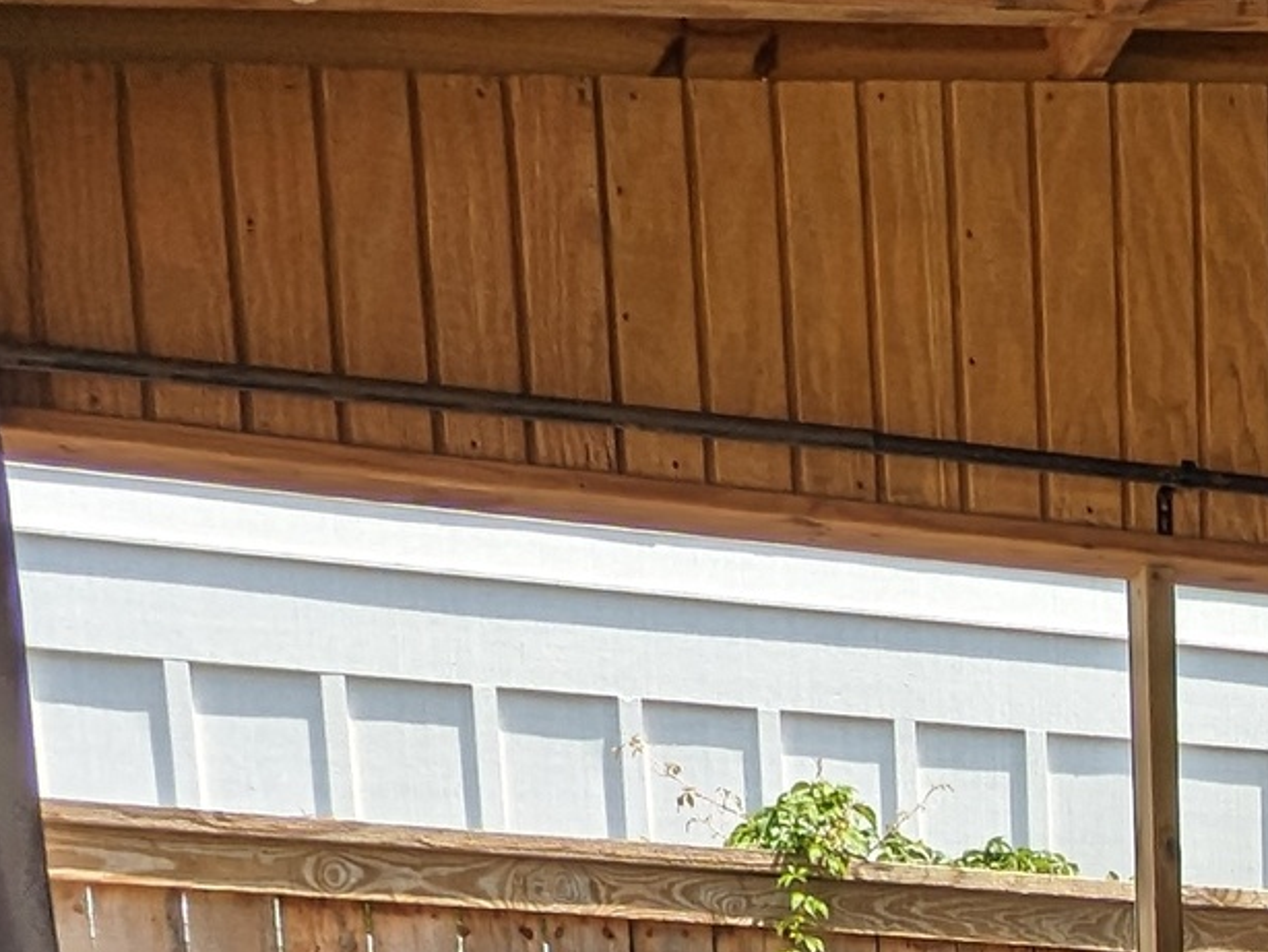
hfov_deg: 24.0
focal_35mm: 75
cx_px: 1462
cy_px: 2059
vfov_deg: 14.9
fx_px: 2748
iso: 46
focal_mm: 2.35
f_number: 2.2
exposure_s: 1/438
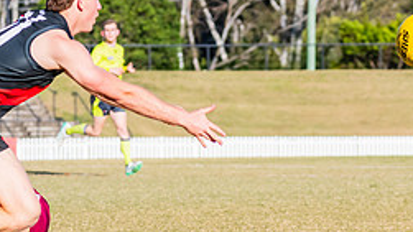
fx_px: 4959
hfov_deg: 4.8
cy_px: 170
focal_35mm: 453
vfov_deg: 2.7
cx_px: 45
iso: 800
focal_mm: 170
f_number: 9
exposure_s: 1/1600
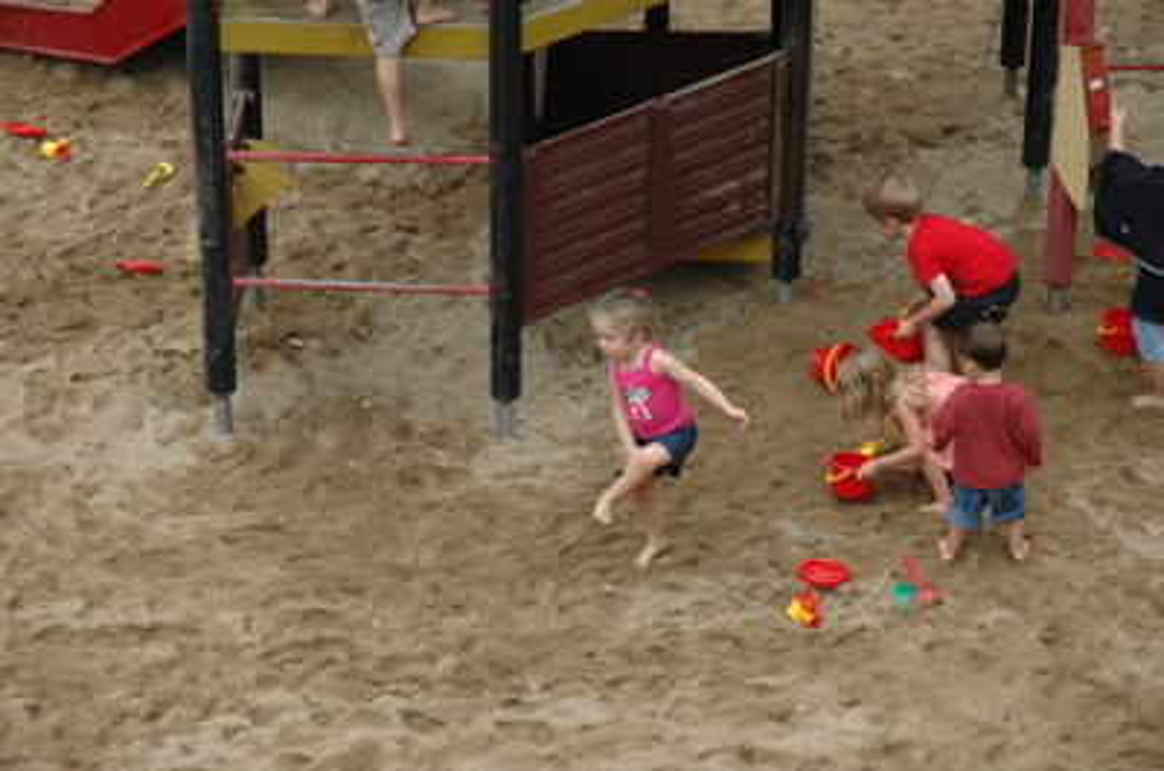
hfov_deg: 19.5
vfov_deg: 13.0
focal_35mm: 105
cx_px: 582
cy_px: 386
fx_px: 3388
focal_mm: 70
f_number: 5.6
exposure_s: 1/125
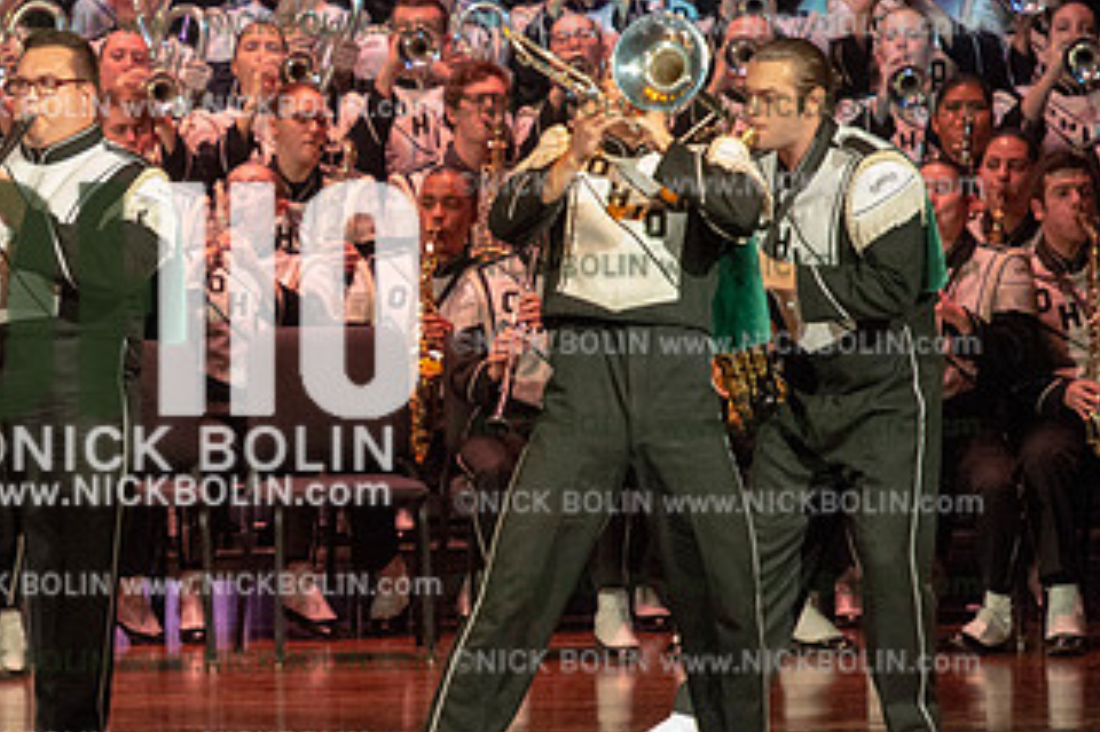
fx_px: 12735
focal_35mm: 417
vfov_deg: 3.3
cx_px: 175
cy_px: 344
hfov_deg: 4.9
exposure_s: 1/200
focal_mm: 230
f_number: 5.6
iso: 8000
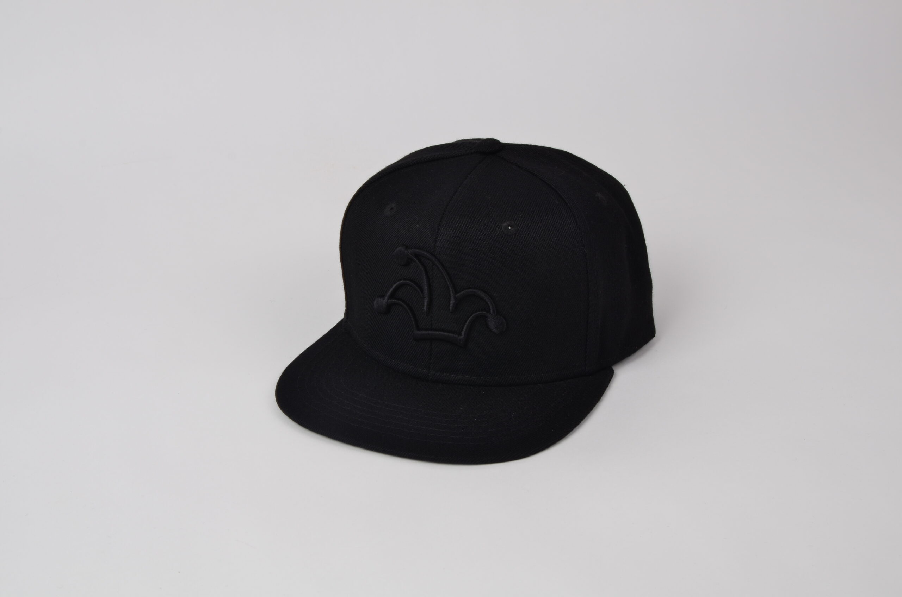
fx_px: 1313
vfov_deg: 25.6
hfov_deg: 37.9
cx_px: 451
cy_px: 298
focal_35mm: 52
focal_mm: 35
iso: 200
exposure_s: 1/1.6
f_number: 13
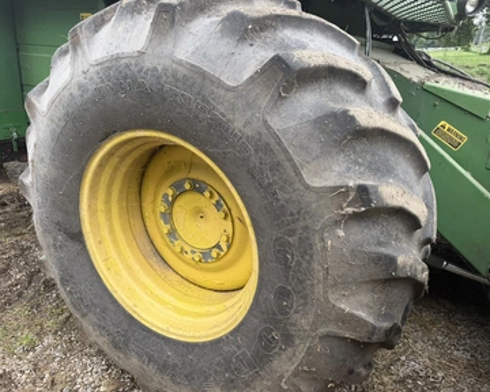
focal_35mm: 26
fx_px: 377
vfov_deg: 54.9
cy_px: 199
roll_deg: -3.8
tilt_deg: -20.9
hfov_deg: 66.0
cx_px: 246
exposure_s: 1/612
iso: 80
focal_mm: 6.76
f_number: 1.78
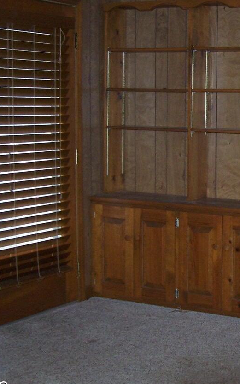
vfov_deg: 27.4
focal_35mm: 75
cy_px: 143
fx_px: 785
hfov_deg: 16.3
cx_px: 322
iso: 140
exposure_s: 1/60
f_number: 2.8
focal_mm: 6.3
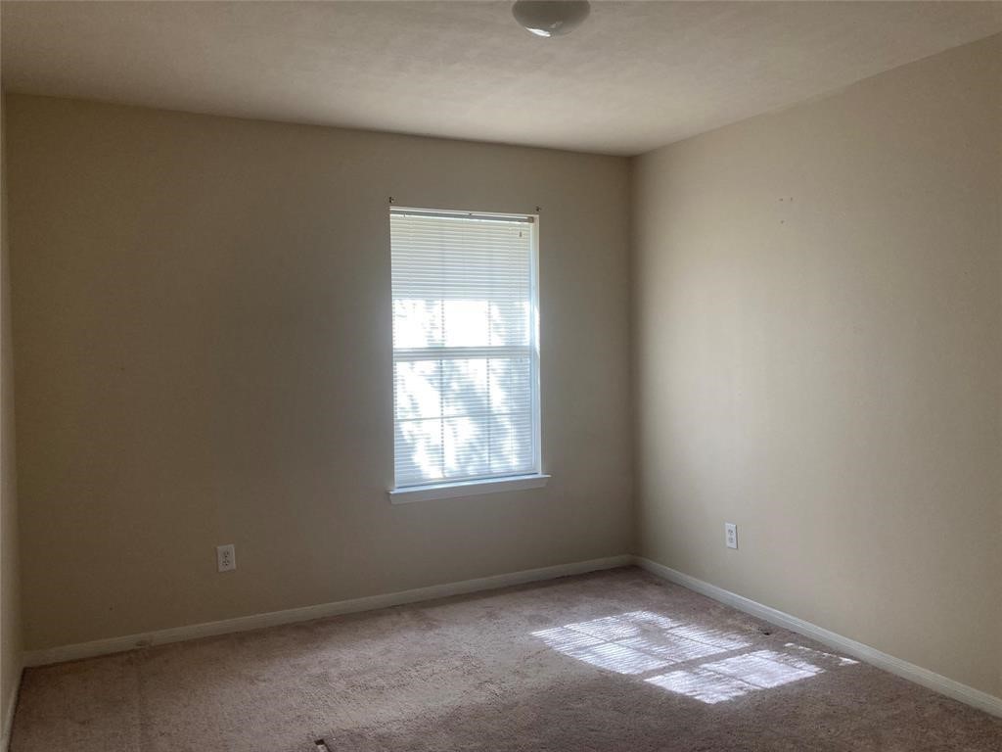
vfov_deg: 49.7
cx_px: 501
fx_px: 810
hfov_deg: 63.4
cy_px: 376
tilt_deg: -0.6
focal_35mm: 28
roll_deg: +0.3
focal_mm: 3.99
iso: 80
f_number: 1.8
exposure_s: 1/76
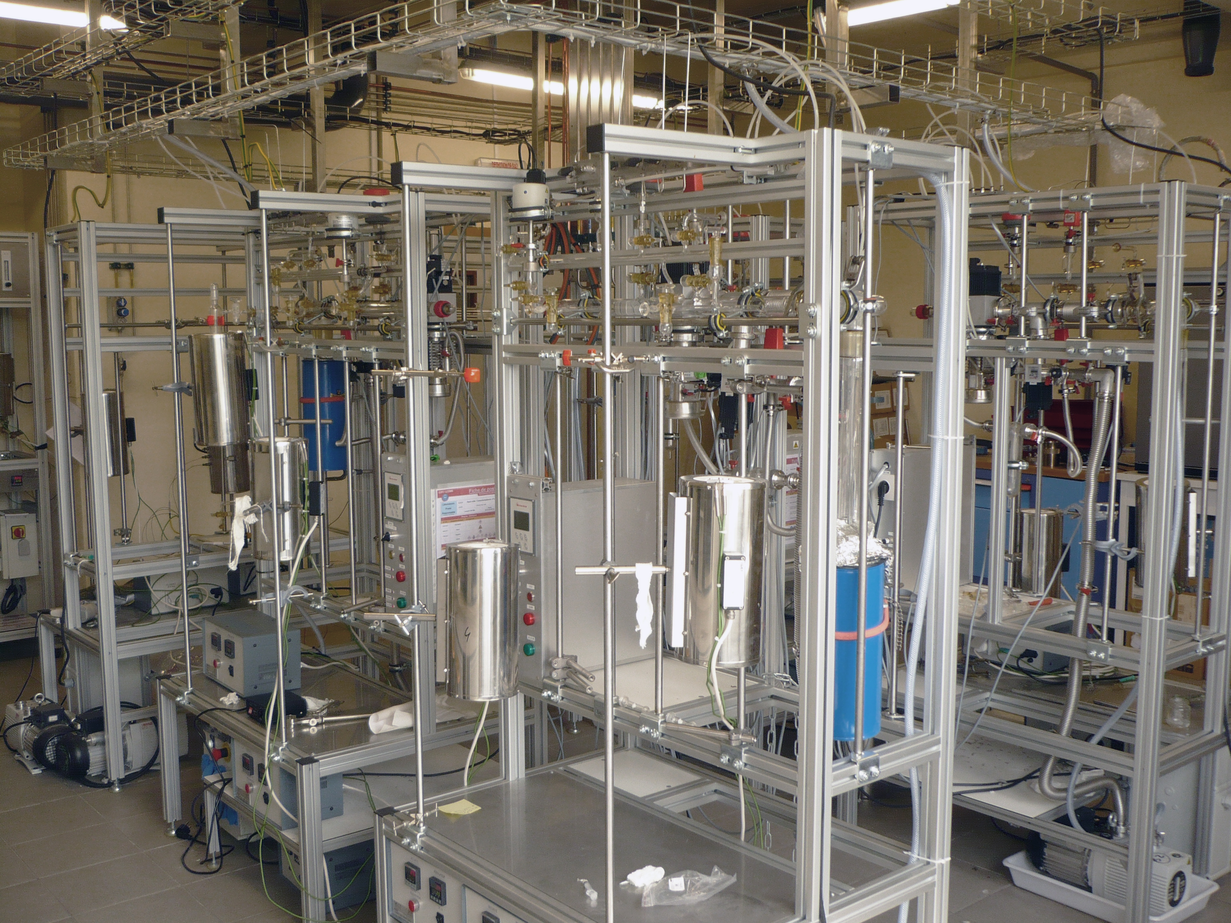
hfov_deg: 52.6
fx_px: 1245
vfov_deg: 40.7
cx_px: 616
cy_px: 462
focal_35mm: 35
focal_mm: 5.8
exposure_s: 1/60
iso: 100
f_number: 2.8
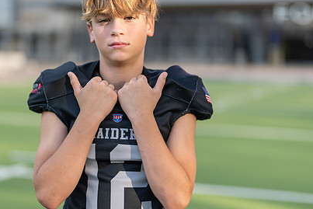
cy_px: 109
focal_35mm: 77
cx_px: 124
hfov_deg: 26.3
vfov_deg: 17.7
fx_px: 670
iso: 100
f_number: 1.2
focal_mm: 50
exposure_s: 1/2500
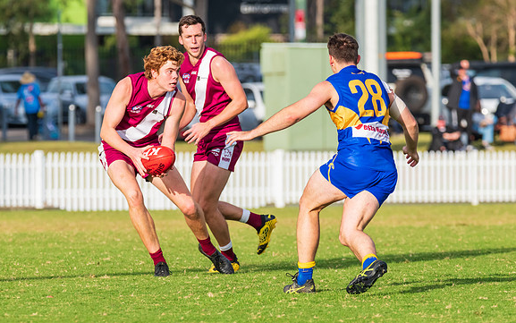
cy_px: 161
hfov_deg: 4.7
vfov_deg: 3.0
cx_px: 242
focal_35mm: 445
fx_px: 6260
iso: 800
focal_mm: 350
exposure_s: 1/1600
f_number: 9
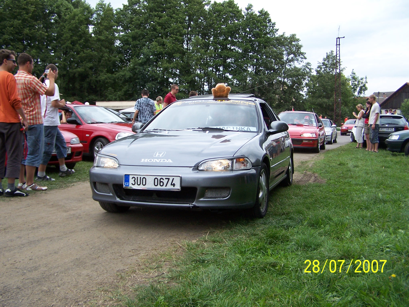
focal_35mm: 38
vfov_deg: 37.7
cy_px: 154
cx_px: 204
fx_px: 449
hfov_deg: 49.0
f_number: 2.8
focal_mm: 6.3
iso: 80
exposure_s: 1/500
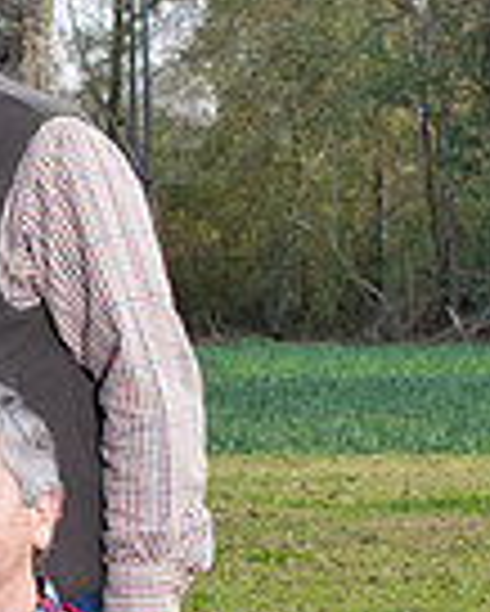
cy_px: 468
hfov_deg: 5.5
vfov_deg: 6.9
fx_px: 5070
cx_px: -324
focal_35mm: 280
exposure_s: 1/160
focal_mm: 70
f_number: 8
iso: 800
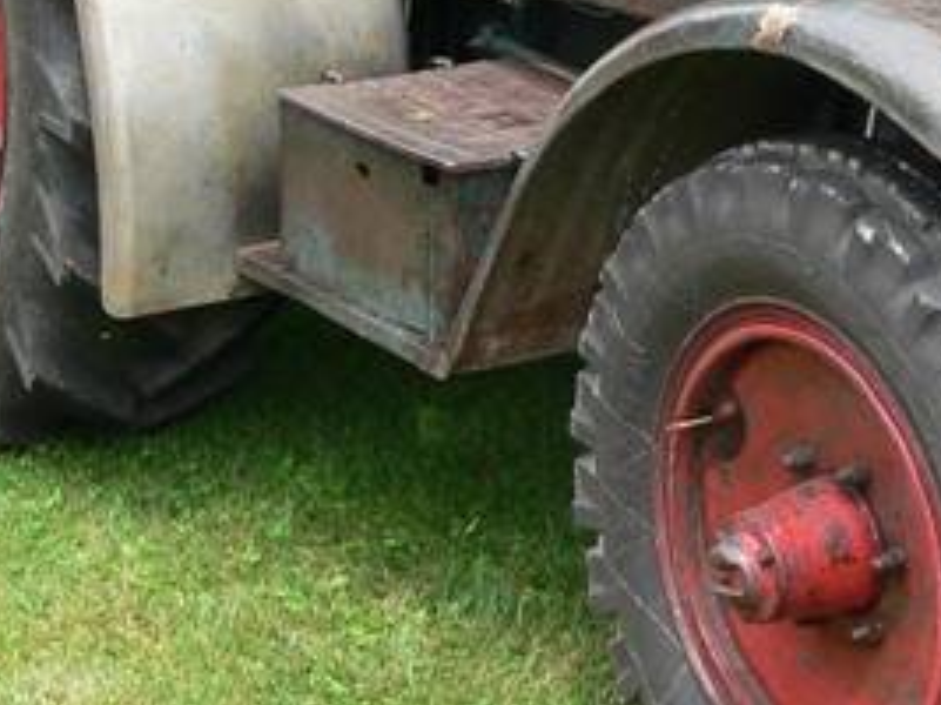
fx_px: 2935
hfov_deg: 18.0
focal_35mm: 108
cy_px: -39
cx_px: 797
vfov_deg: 13.5
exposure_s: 1/125
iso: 80
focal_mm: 6
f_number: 4
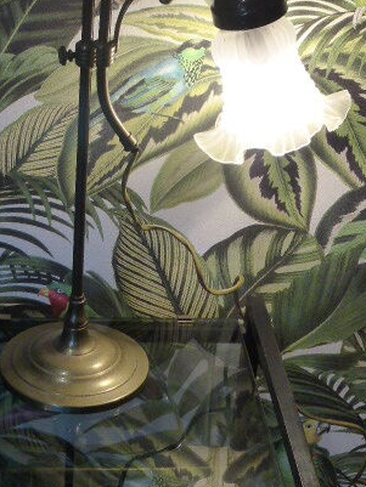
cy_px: 123
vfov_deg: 21.4
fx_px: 1282
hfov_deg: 16.2
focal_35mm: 91
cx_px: 168
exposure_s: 1/80
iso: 500
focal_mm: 9.7
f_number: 4.6
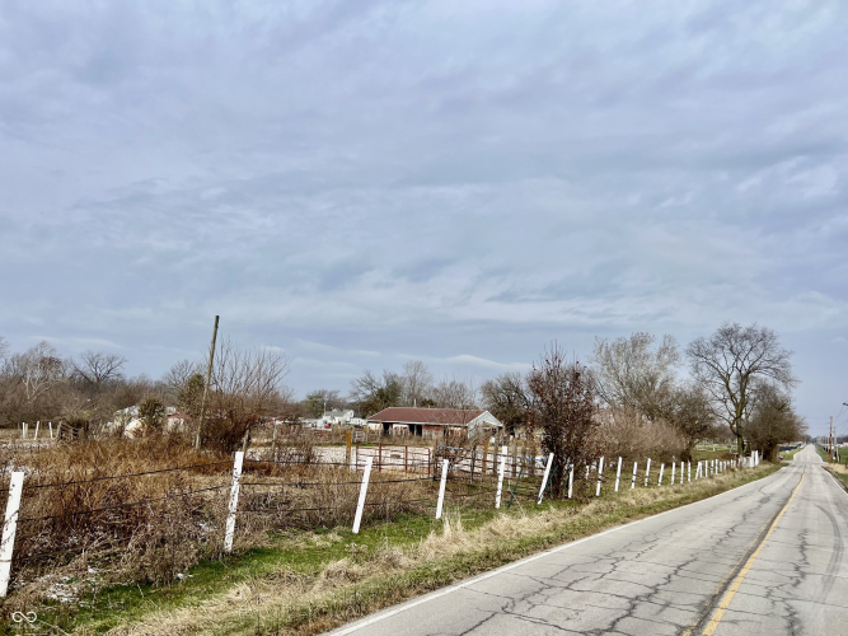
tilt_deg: +9.5
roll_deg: -2.2
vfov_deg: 53.0
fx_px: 637
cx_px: 424
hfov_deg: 67.3
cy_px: 318
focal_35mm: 26
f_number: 1.5
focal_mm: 5.7
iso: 50
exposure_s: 1/4115
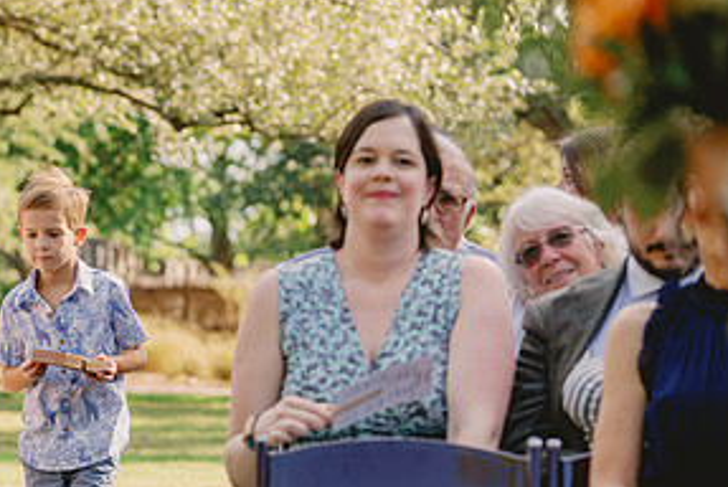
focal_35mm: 218
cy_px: 435
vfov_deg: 6.3
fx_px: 4413
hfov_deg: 9.4
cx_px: 0
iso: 200
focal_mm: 108
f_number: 4
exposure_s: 1/250
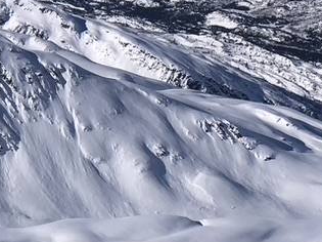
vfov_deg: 15.7
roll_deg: +2.2
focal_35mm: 91
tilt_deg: -24.8
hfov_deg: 21.3
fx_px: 846
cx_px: 58
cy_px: 274
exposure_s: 1/9615
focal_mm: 3.99
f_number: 1.8
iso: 25
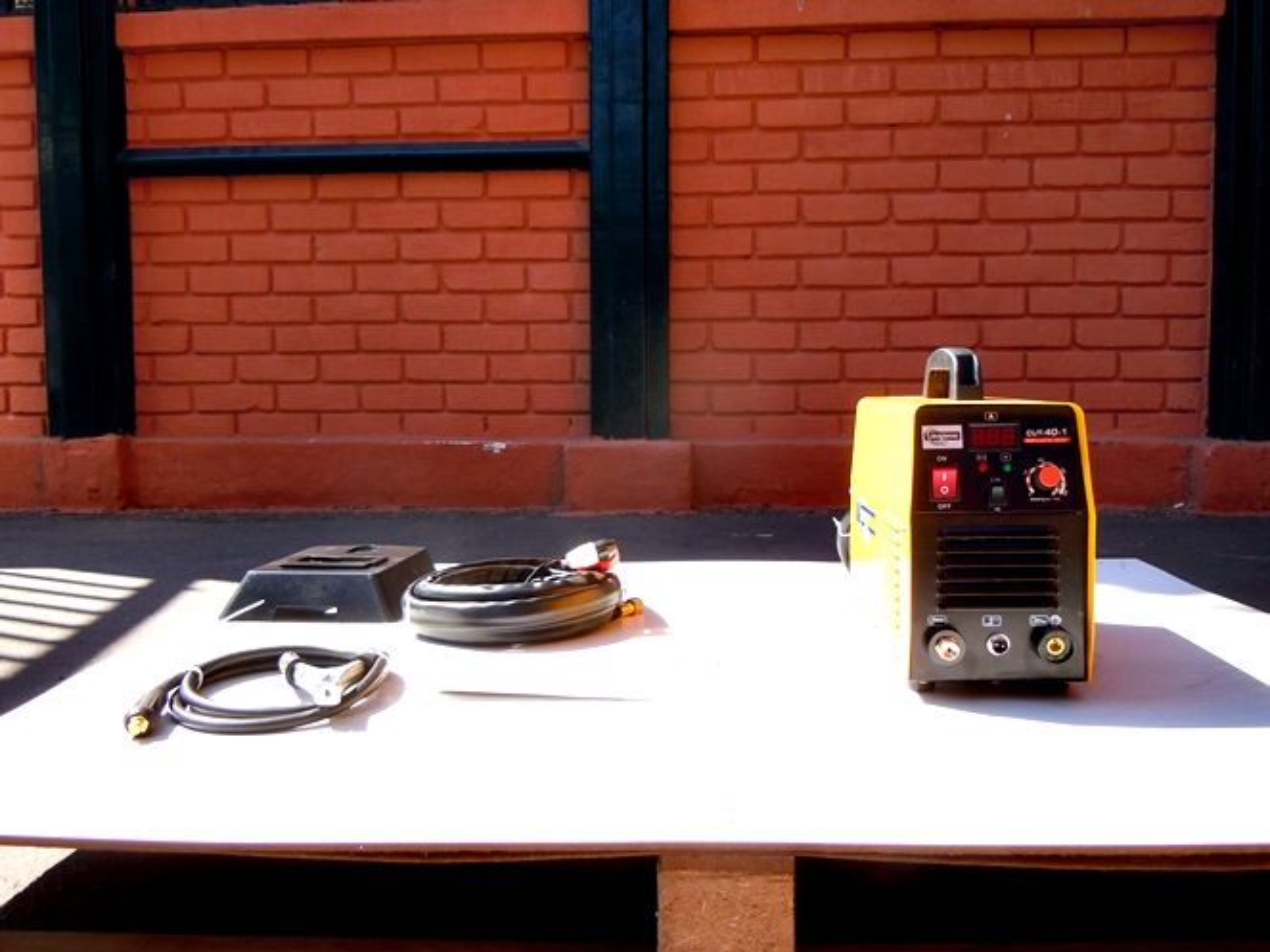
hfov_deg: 60.0
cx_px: 635
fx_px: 1100
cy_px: 476
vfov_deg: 46.8
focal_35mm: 30
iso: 100
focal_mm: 5.4
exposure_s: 1/250
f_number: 3.5
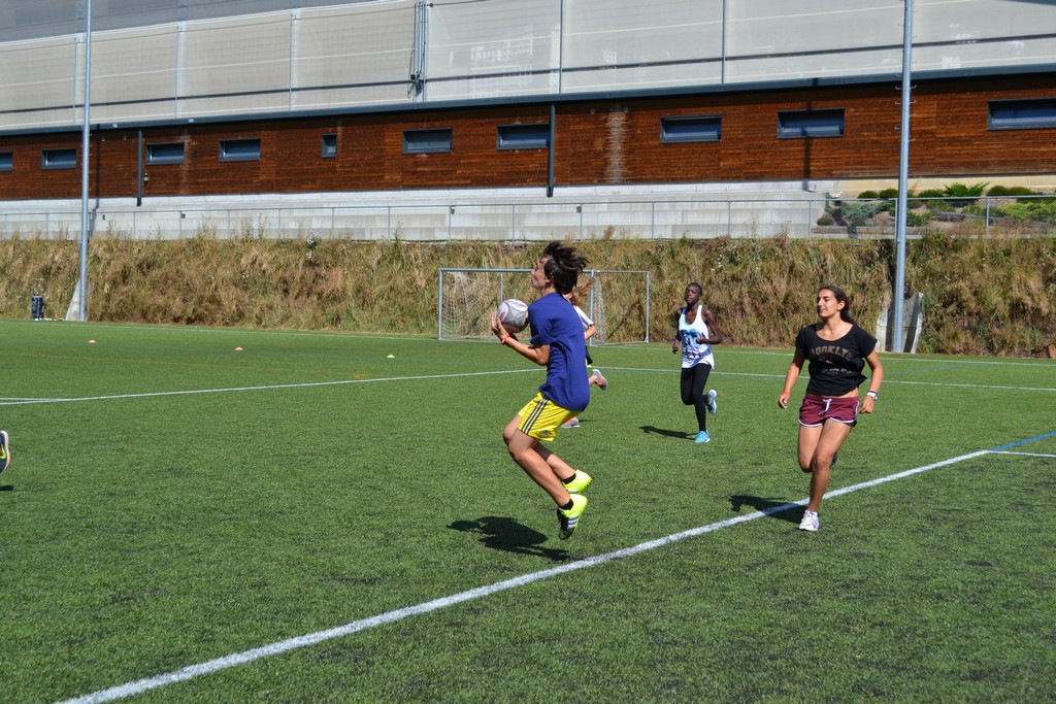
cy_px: 352
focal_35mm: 51
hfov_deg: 38.9
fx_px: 1496
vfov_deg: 26.5
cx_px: 528
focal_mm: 34
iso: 400
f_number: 6.3
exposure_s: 1/1600
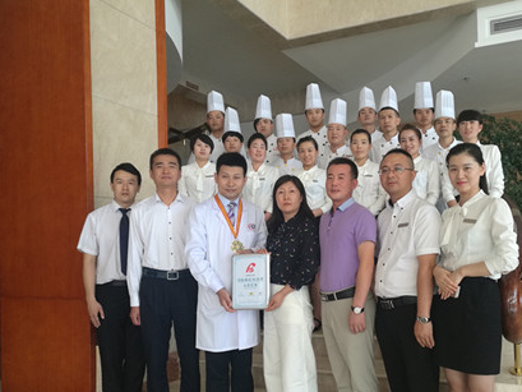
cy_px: 238
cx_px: 317
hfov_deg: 54.9
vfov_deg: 42.7
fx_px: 498
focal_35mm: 33
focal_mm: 4.04
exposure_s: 1/50
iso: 80
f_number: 2
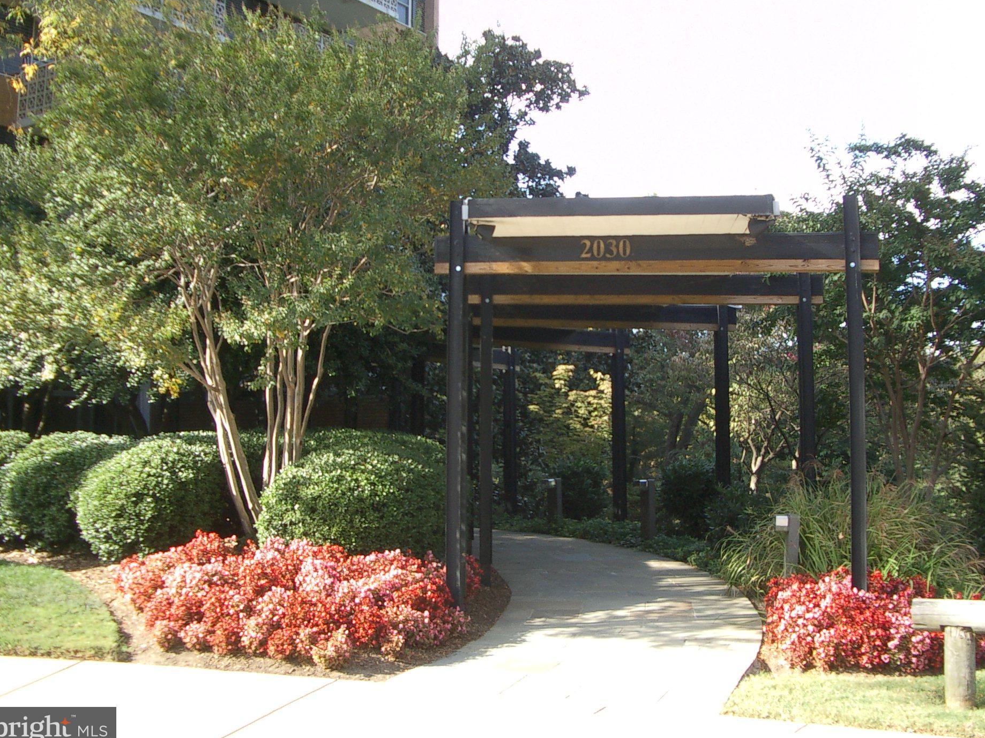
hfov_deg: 47.8
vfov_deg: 36.8
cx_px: 531
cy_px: 340
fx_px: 1110
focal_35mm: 39
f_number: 2.6
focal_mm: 5.8
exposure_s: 1/160
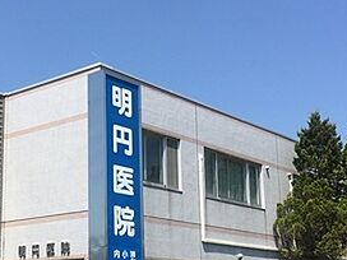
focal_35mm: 64
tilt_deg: +8.1
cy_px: 184
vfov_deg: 22.8
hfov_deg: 30.0
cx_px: 105
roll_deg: -0.6
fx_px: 642
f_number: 2.2
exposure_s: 1/2326
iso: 32
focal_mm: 4.15
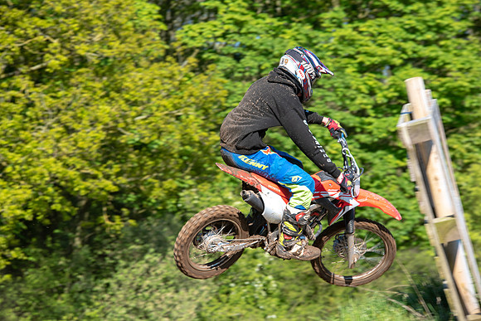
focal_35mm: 175
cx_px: 240
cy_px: 160
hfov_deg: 11.7
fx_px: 2339
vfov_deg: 7.9
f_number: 6.3
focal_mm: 175
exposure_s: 1/400
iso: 200
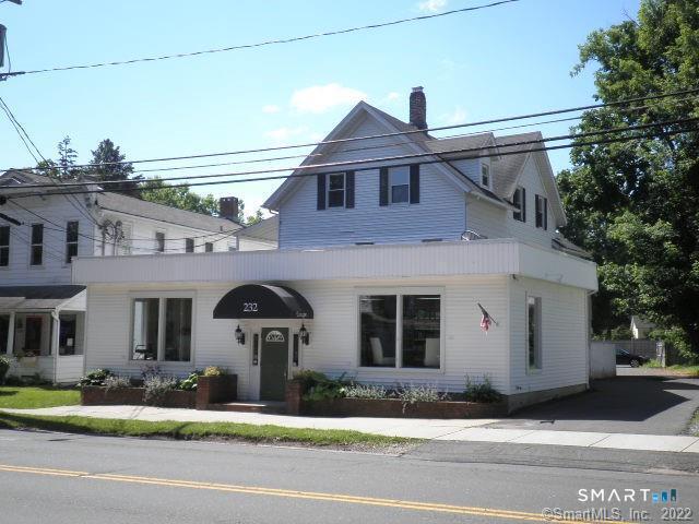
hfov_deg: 43.9
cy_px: 262
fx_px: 868
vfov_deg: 33.6
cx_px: 350
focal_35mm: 43
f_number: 3.4
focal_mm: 7.6
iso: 64
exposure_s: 1/500
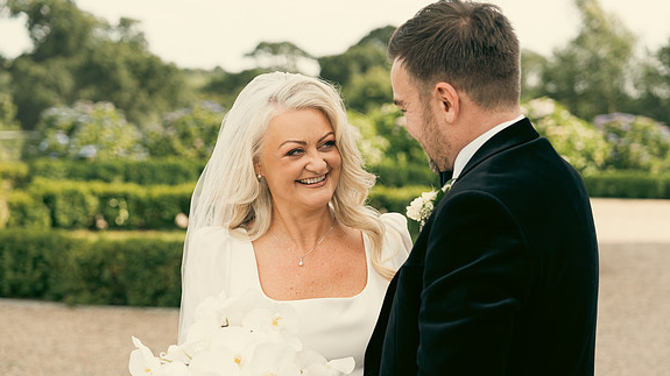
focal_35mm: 74
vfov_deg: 16.3
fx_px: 1314
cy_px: 216
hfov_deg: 28.6
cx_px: 336
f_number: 3.5
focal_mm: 70
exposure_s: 1/400
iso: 125
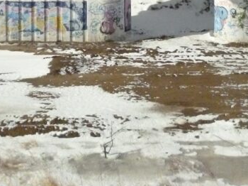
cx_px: 174
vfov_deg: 16.7
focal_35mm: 82
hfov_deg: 23.7
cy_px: -74
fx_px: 587
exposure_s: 1/1600
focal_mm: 5
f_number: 9
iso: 800
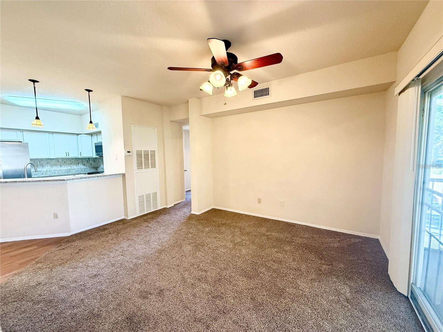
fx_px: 179
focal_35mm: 14
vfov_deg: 85.7
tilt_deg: -3.6
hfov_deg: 102.1
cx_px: 222
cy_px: 166
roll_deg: +1.0
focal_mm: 2.22
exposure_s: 1/60
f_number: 2.2
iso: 320
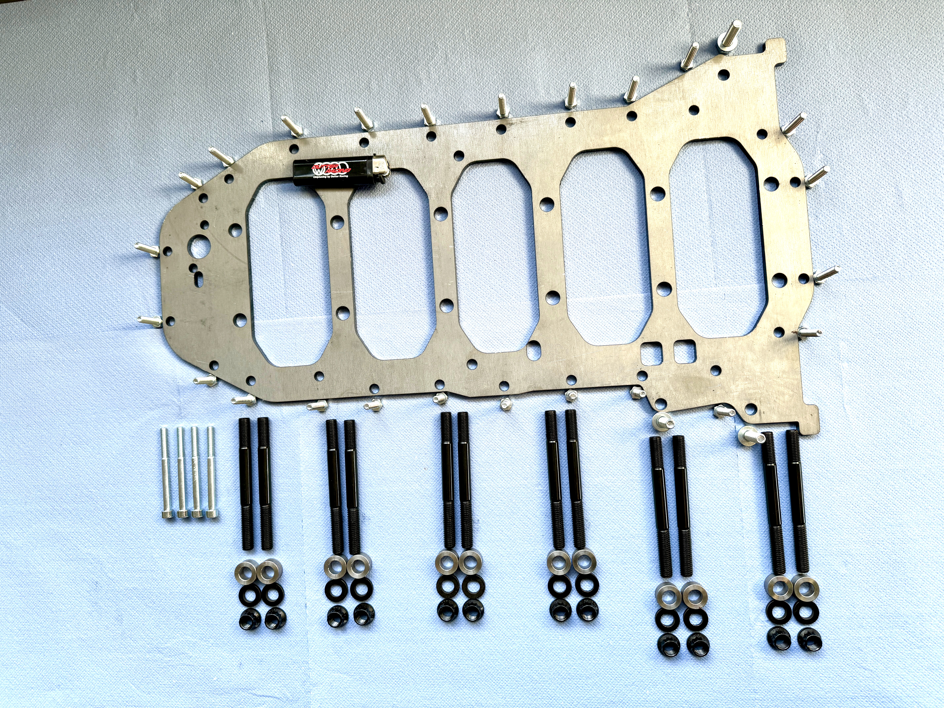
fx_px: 654
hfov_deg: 71.6
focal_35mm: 24
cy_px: 354
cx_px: 472
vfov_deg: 56.8
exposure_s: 1/121
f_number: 1.78
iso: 100
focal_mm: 6.86
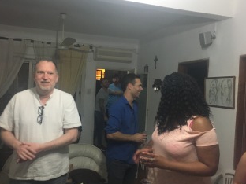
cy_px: 95
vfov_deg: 41.8
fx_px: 242
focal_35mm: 34
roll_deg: -3.5
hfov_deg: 54.0
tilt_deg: -1.2
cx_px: 121
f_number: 2.2
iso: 200
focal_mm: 4.15
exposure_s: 1/17
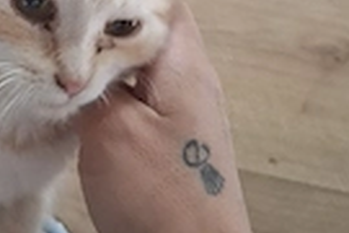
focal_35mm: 71
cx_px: 47
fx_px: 688
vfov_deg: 18.4
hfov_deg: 27.6
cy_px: -26
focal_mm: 5.54
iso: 400
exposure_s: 1/25
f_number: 1.8
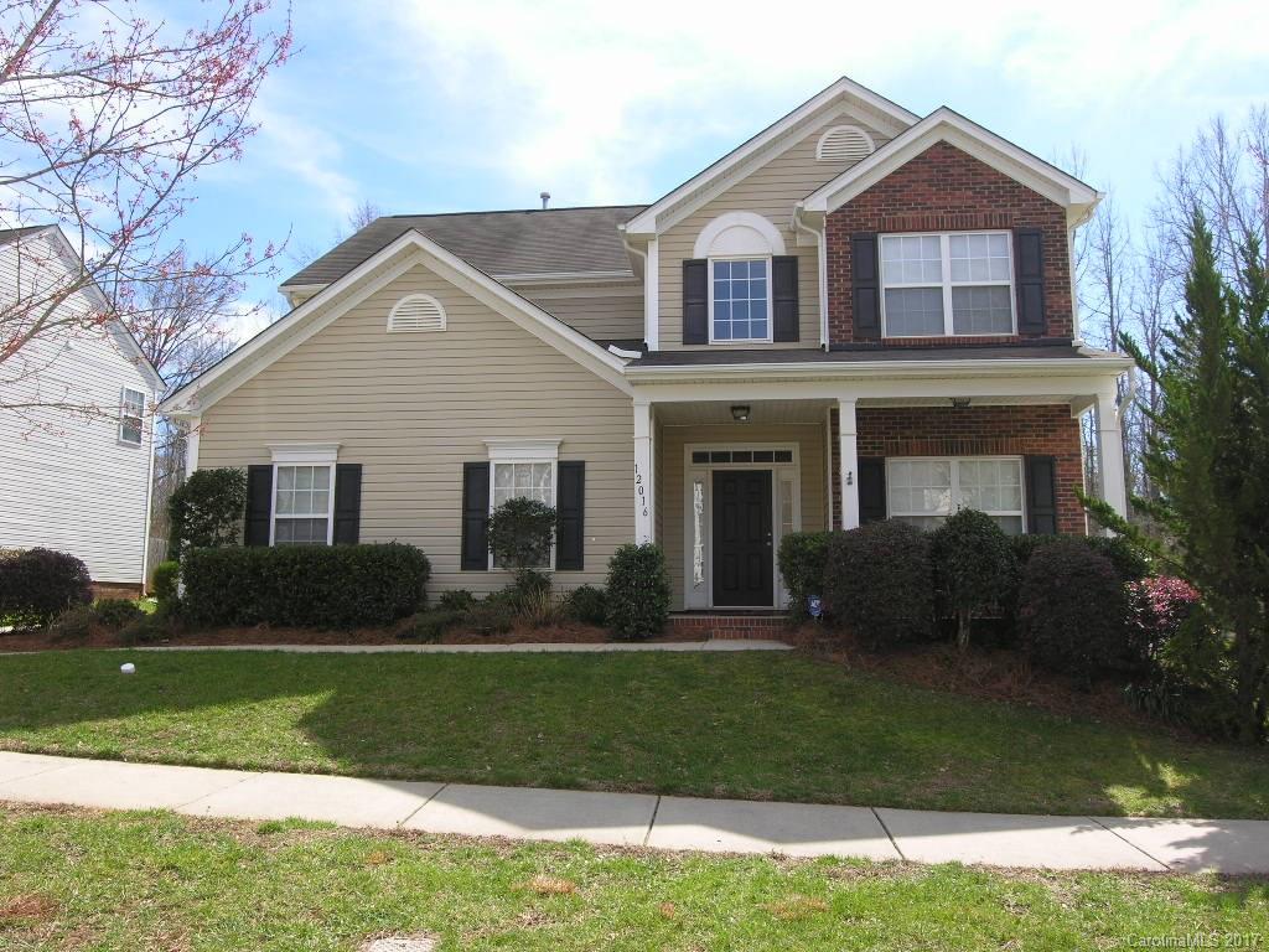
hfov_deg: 63.4
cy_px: 476
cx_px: 634
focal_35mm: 28
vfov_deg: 49.7
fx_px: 1026
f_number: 5.4
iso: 50
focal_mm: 7
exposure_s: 1/155
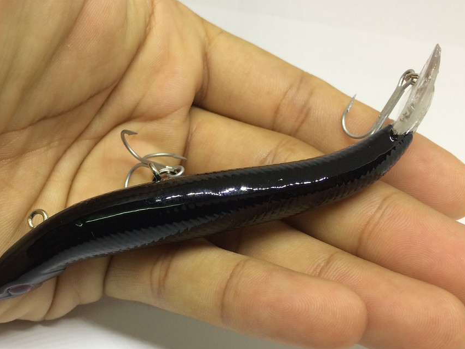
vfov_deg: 35.1
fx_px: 551
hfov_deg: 45.2
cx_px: 161
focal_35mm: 41
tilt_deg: -42.5
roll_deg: -4.9
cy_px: 202
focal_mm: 4.15
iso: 40
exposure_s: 1/33
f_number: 2.2
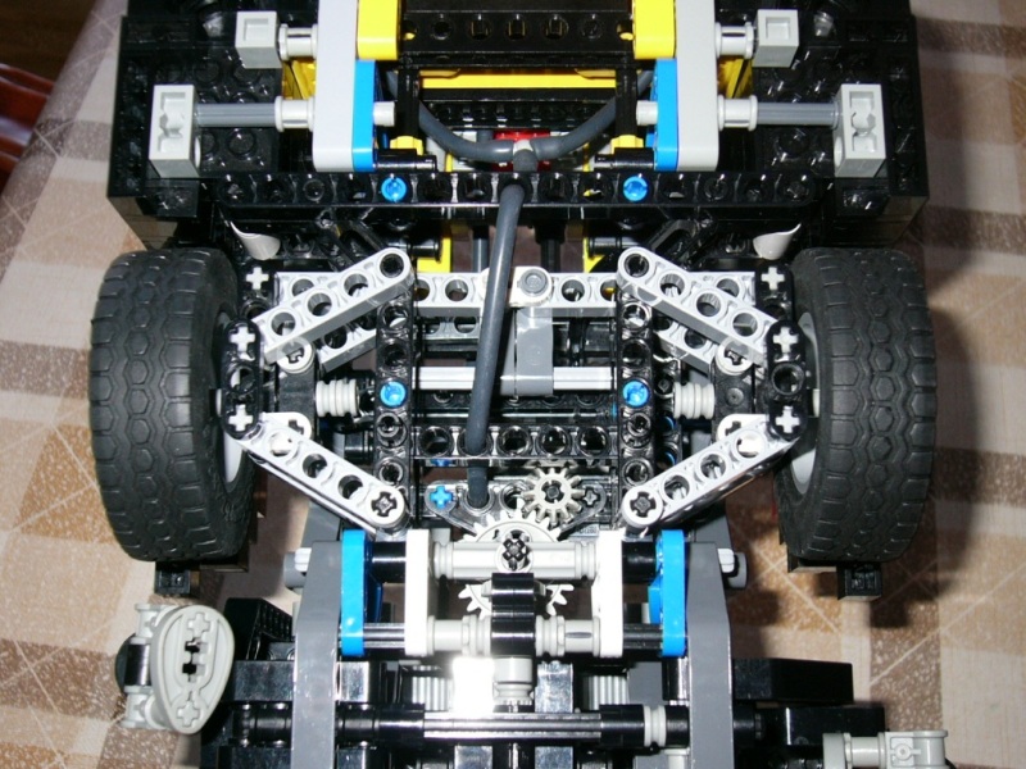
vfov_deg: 31.5
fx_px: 1363
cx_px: 513
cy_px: 384
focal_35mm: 46
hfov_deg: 41.2
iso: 150
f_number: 3.2
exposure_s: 1/60
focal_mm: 7.6
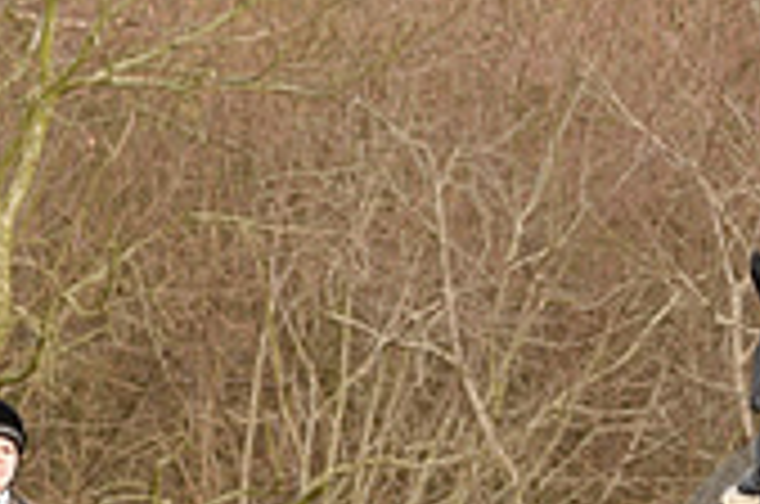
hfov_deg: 5.9
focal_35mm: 350
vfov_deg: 3.9
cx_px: 985
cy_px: 747
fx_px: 7375
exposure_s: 1/1250
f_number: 4
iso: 1000
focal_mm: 102
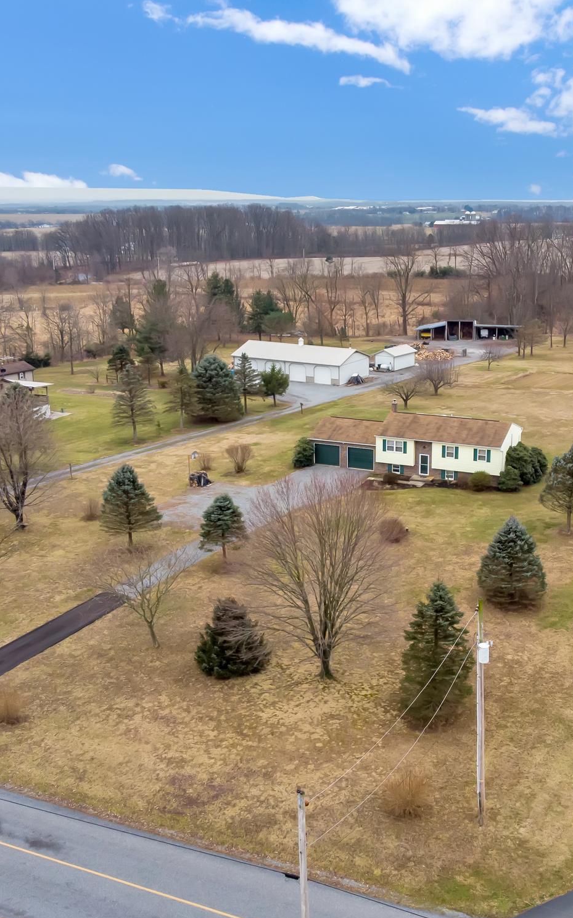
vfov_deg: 55.3
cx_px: 344
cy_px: 472
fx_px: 875
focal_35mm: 35
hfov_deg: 36.1
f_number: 2.8
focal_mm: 4.5
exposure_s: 1/490
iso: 113
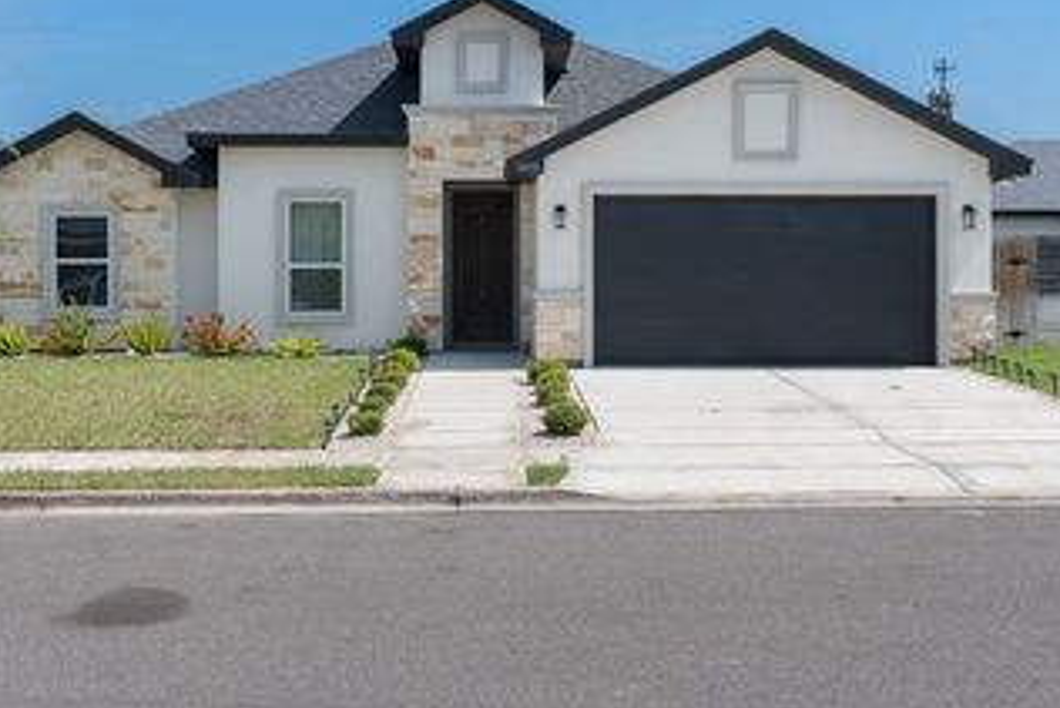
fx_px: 1443
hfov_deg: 40.3
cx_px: 540
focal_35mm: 49
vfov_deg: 27.5
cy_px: 307
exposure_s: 1/100
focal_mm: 31
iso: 160
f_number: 8
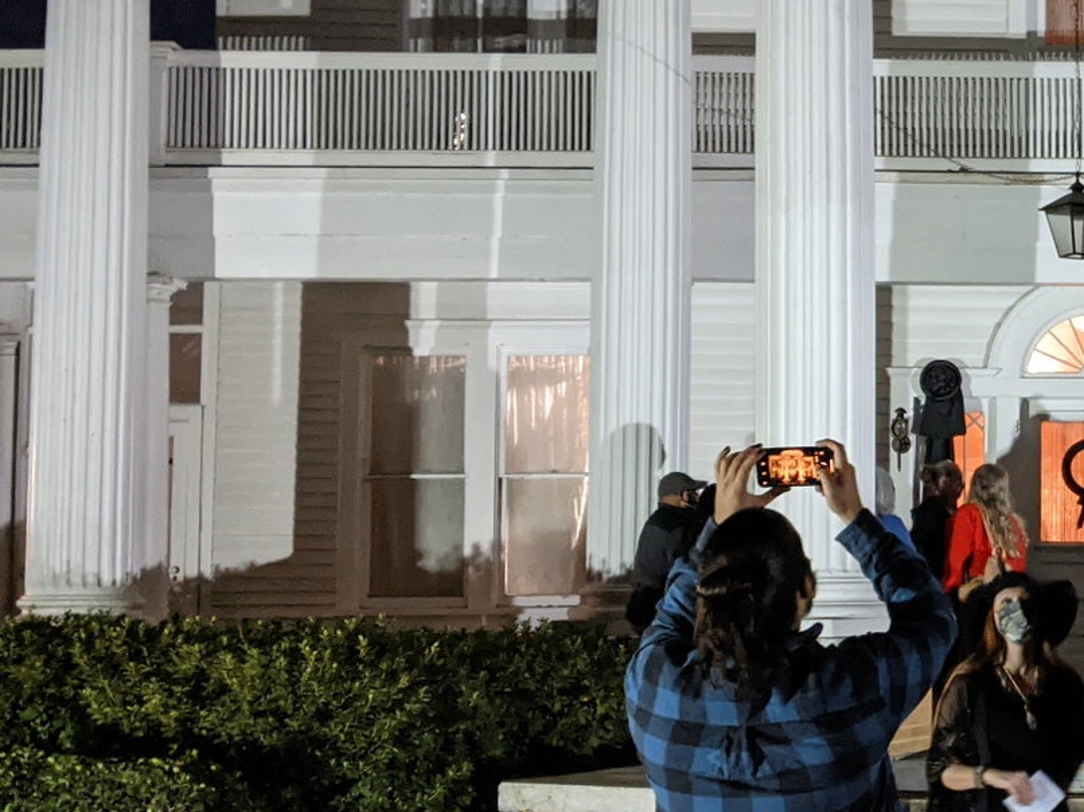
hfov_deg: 26.7
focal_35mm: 67
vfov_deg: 21.9
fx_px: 2097
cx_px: 1192
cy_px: 480
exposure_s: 1/8.57
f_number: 1.8
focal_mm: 4.44
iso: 1115
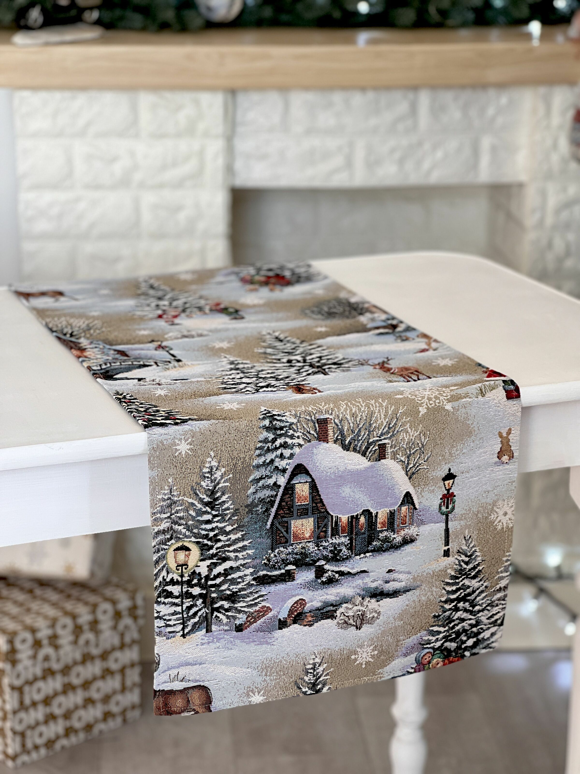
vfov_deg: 25.3
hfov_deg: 19.1
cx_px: 290
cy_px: 387
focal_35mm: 77
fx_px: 1720
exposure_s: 1/100
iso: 100
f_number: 2.8
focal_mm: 9
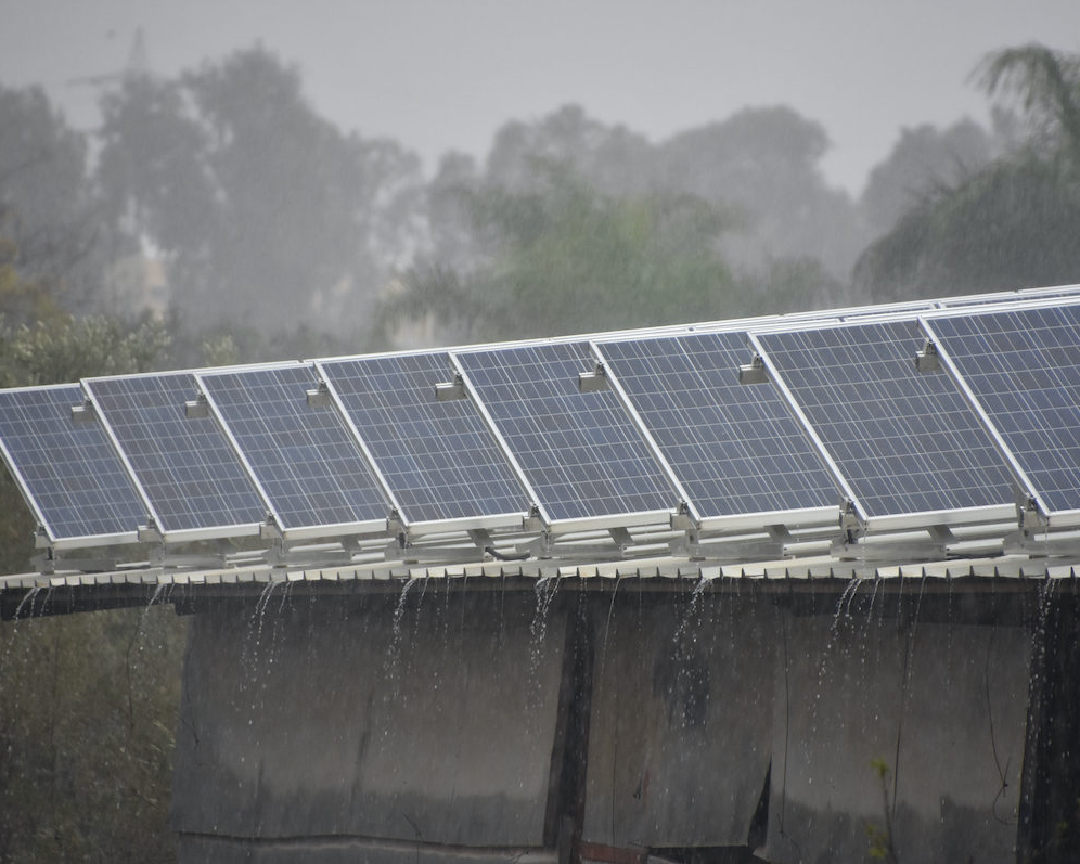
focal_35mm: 475
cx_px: 575
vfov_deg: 3.3
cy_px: 431
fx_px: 15184
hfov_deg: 4.1
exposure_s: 1/250
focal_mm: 280
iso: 800
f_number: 6.3
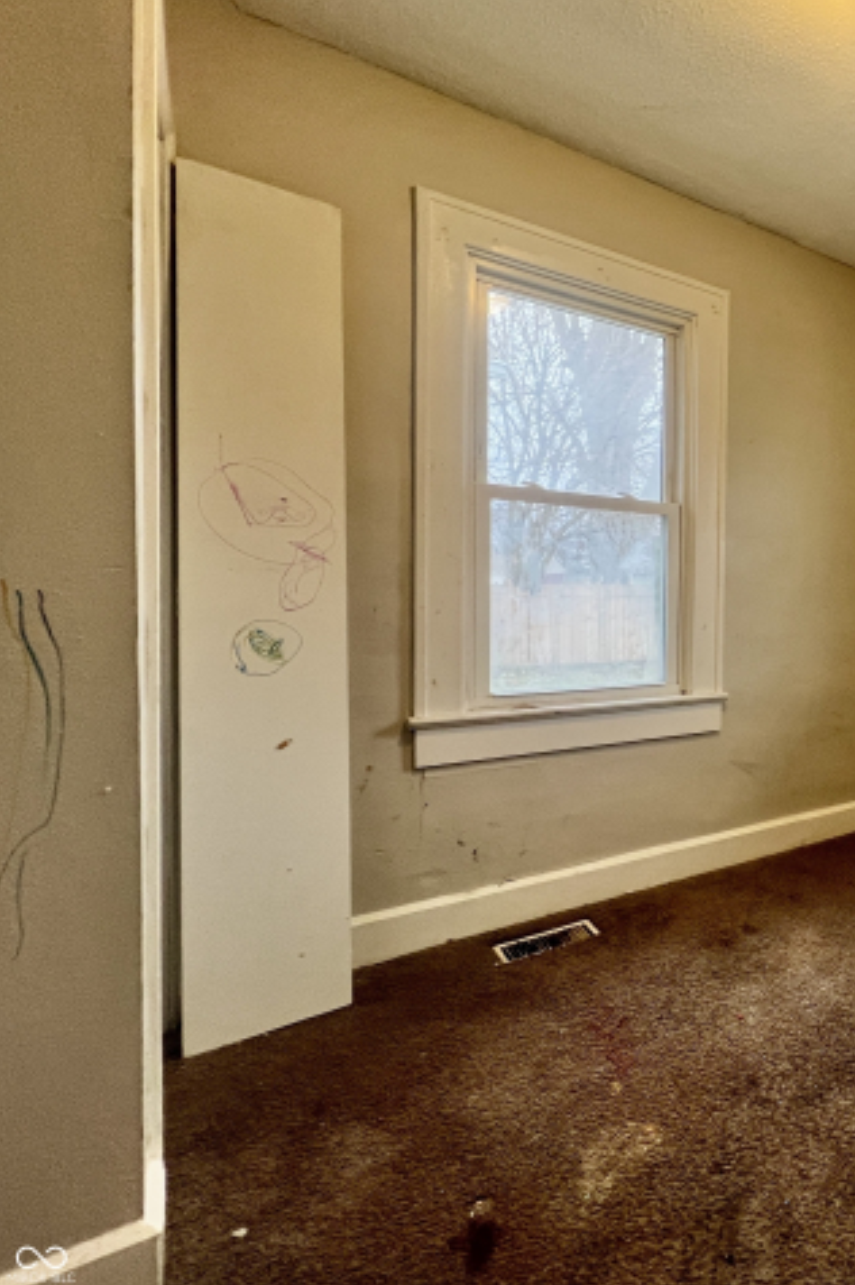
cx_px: 892
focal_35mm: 19
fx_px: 678
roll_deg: -1.8
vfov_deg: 86.9
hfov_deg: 49.7
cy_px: 622
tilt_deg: -2.4
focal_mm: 1.57
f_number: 1.8
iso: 125
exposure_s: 1/120
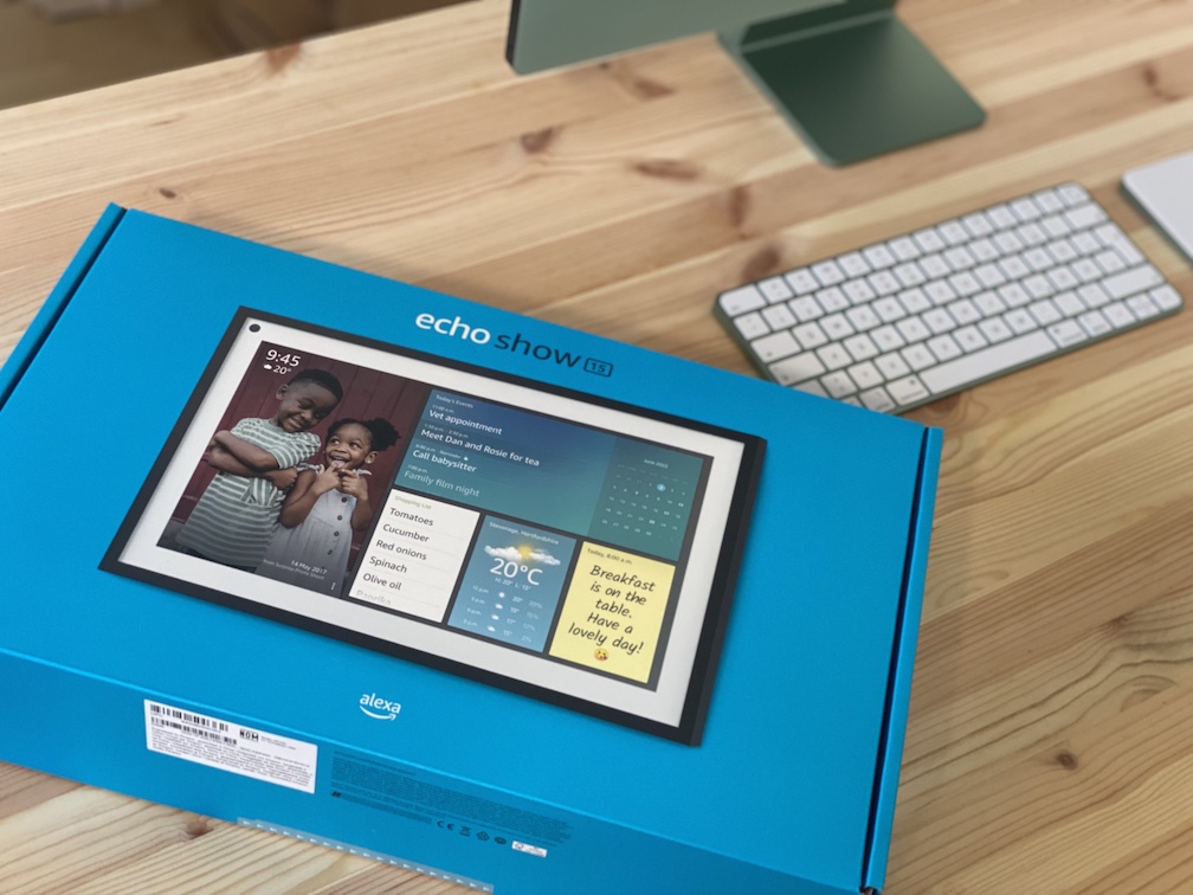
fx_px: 1792
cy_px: 448
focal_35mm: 52
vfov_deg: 28.0
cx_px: 596
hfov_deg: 36.8
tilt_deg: -49.2
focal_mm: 6
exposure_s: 1/40
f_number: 2
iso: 125
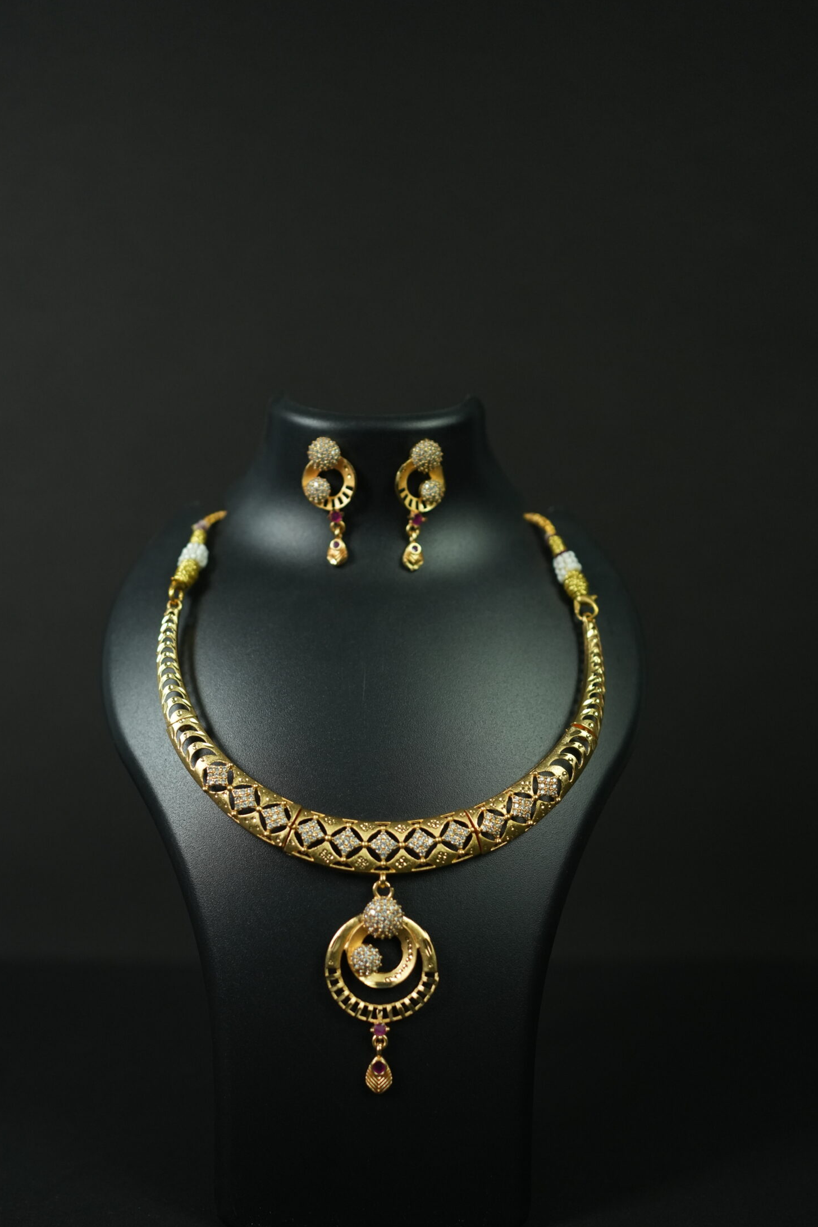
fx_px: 1397
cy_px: 703
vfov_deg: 47.3
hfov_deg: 32.6
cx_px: 356
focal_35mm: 41
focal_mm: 35
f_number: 2.8
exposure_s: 1/200
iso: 1600
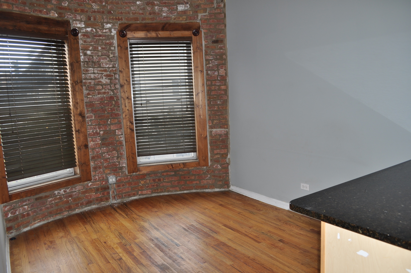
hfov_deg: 67.4
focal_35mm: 27
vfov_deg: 47.8
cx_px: 206
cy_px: 136
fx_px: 308
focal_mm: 18
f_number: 5.6
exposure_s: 1/30
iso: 200
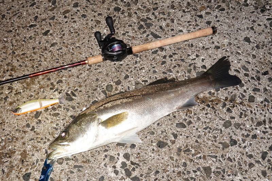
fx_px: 378
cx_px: 136
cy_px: 90
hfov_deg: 39.6
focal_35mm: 50
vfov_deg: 27.0
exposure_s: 1/50
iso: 640
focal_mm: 19.03
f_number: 4
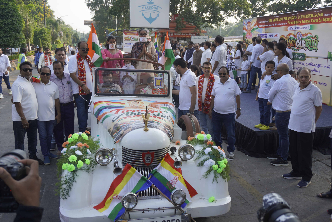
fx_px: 304
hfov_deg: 57.2
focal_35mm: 33
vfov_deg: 40.0
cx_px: 166
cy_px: 111
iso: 100
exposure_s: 1/200
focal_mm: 22
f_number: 4
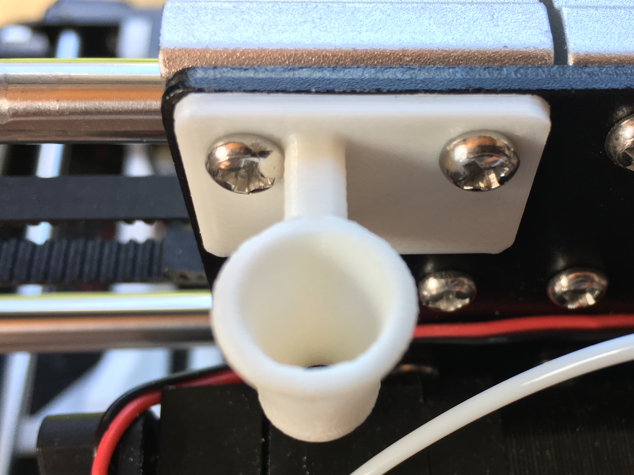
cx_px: 419
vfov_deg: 32.1
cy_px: 277
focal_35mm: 45
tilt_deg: -60.8
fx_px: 824
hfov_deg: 41.6
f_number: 2.2
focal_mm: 4.15
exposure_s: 1/100
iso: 40
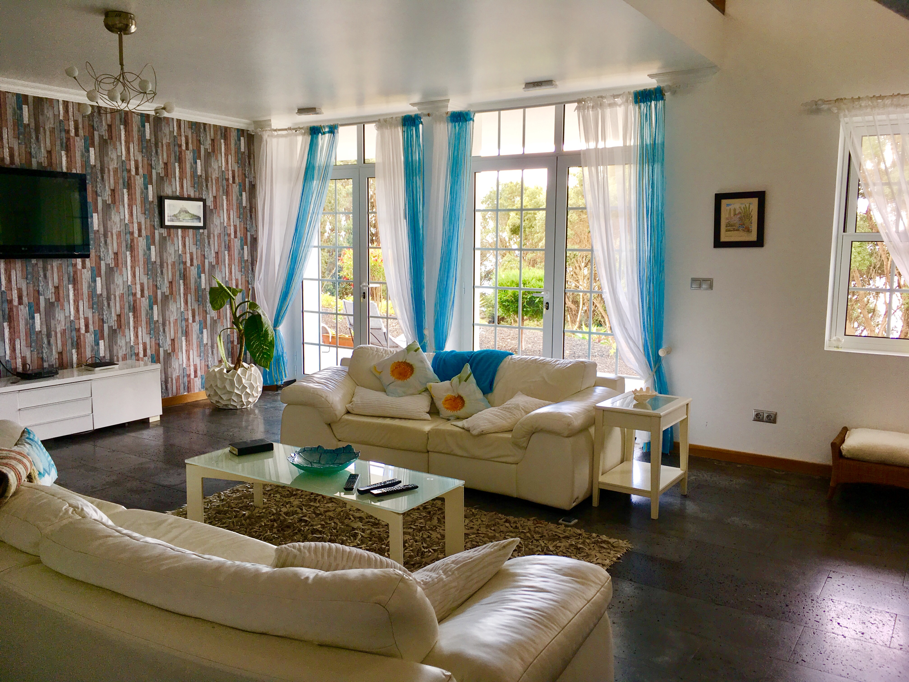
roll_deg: -0.8
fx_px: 762
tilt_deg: -8.6
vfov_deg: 48.2
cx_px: 454
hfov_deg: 61.7
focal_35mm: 29
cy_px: 341
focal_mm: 4.15
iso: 25
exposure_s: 1/50
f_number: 2.2
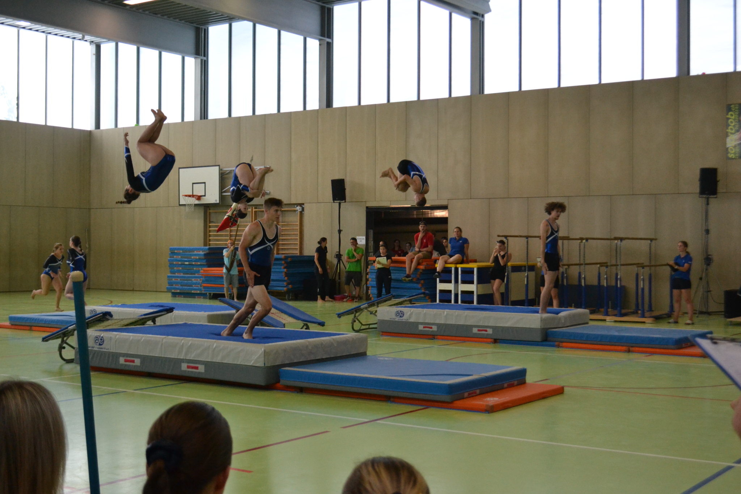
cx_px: 370
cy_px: 247
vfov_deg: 28.1
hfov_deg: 41.1
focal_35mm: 48
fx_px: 988
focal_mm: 32
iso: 2000
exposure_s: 1/500
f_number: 4.8
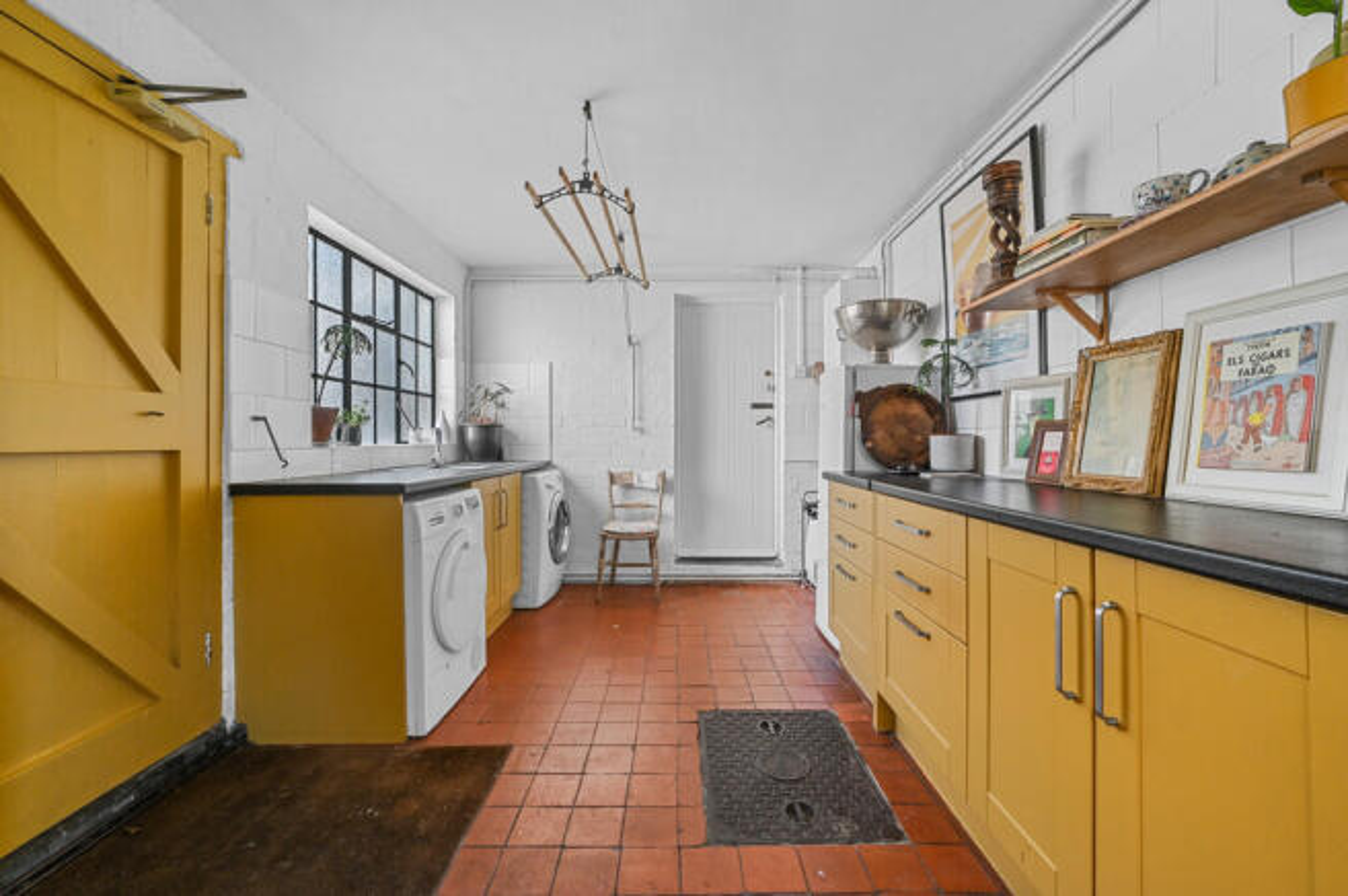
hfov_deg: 104.3
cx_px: 674
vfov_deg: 81.1
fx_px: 524
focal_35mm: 14
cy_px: 448
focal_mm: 14
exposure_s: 1/1.25
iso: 400
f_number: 8
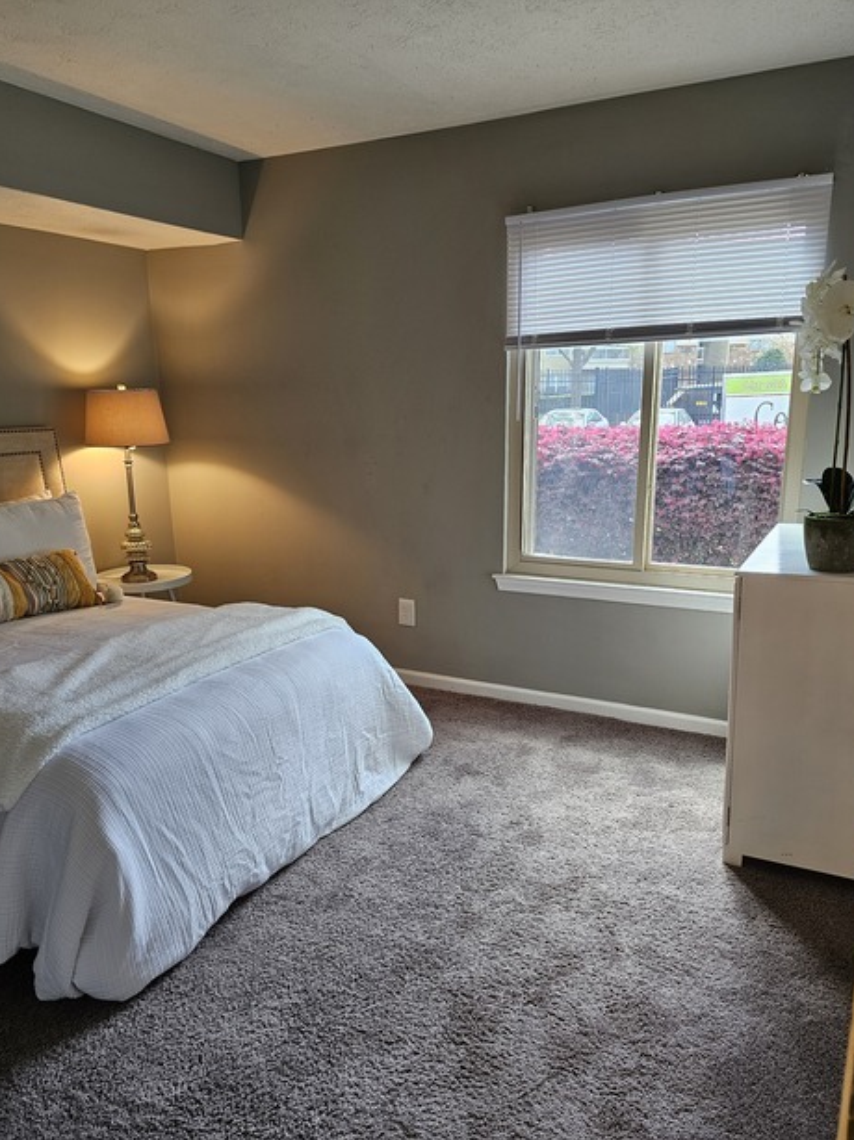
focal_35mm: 25
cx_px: 425
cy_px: 612
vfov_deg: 69.3
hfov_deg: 54.8
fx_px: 823
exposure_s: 1/120
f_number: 1.7
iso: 125
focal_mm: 6.3
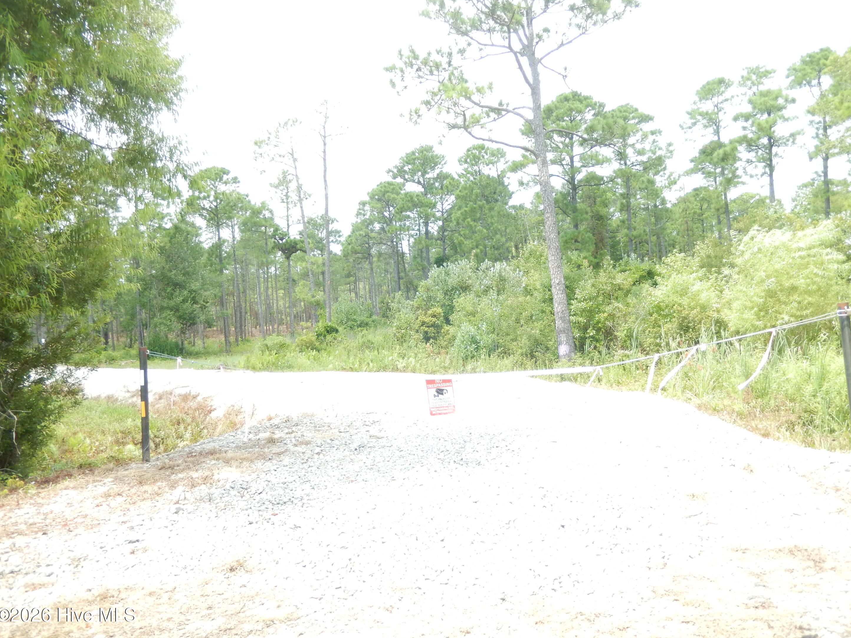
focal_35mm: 26
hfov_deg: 67.3
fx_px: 639
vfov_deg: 53.1
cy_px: 314
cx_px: 437
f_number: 3.4
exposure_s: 1/250
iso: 140
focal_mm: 4.5
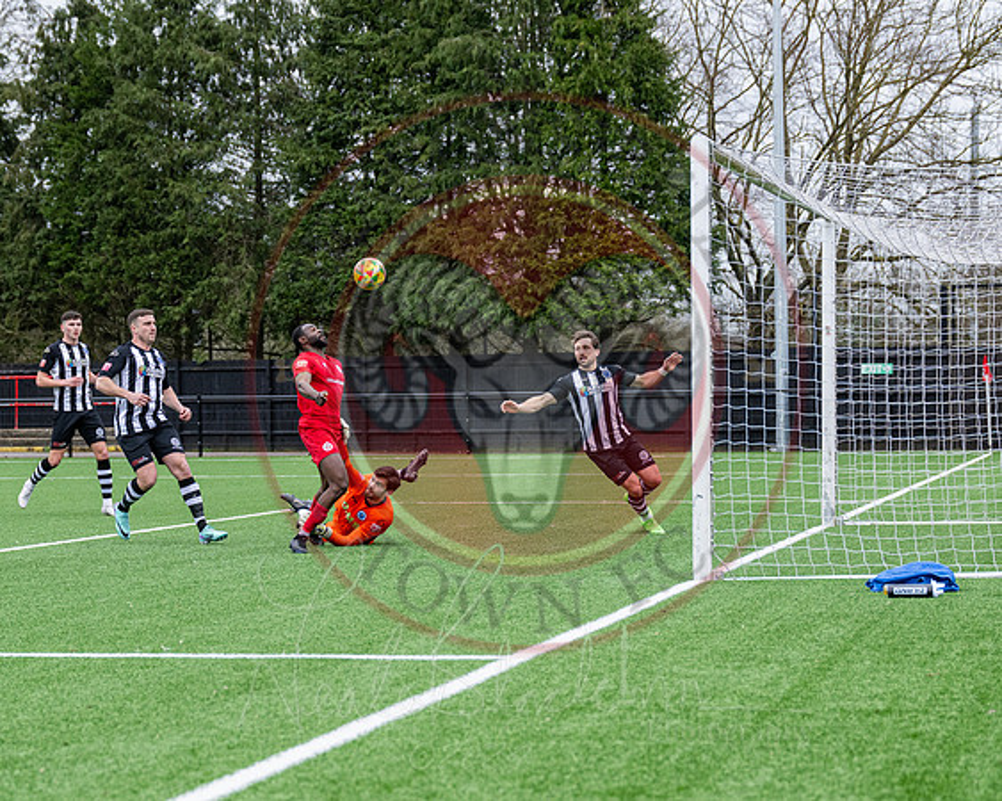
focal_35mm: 106
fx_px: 3130
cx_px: 389
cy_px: 485
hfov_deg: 18.2
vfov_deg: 14.6
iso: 800
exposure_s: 1/1250
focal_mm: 75
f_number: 4
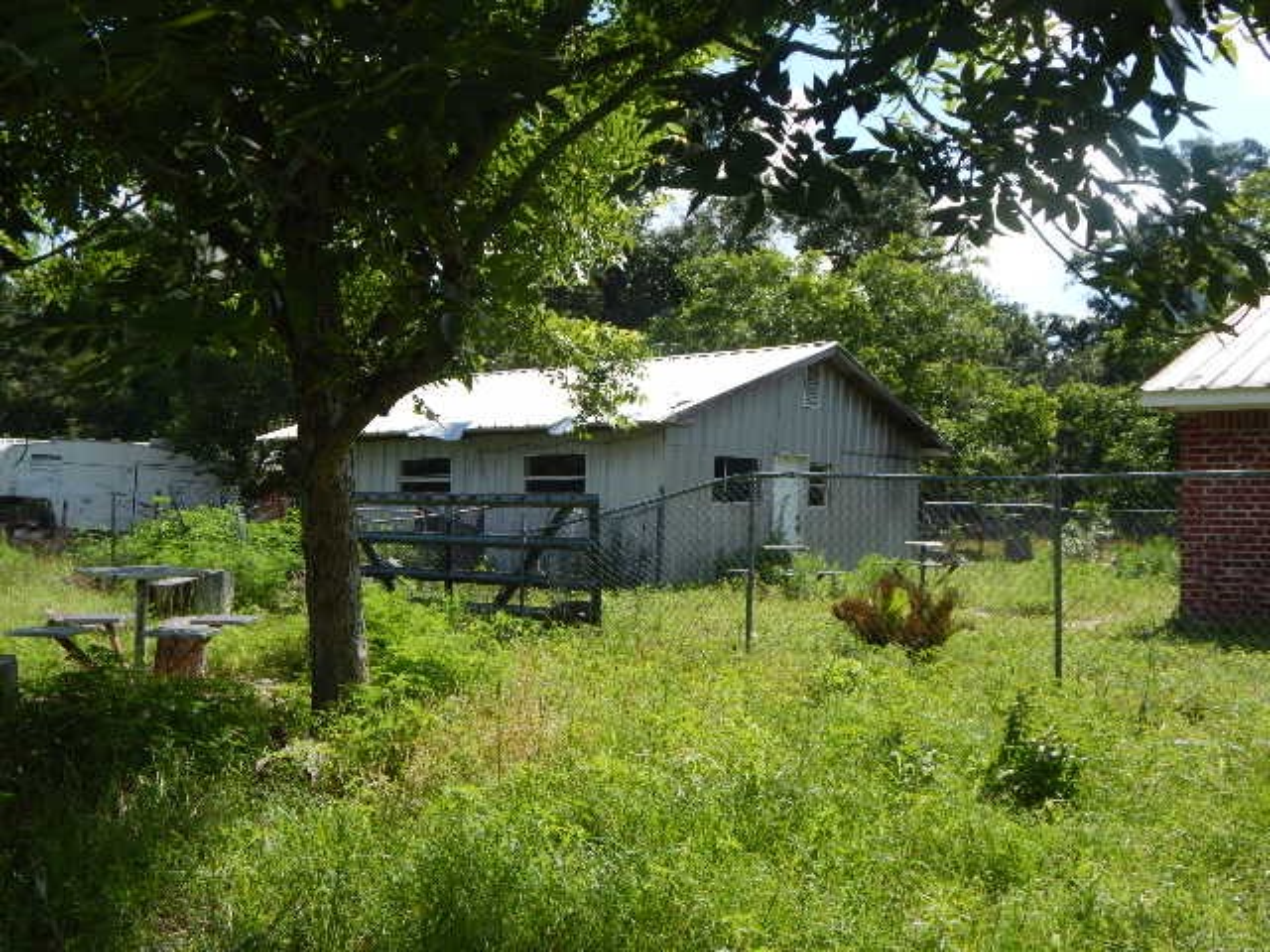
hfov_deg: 54.0
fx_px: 1247
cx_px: 635
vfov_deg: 41.8
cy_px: 476
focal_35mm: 34
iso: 125
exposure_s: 1/800
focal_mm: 6.1
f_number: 3.3
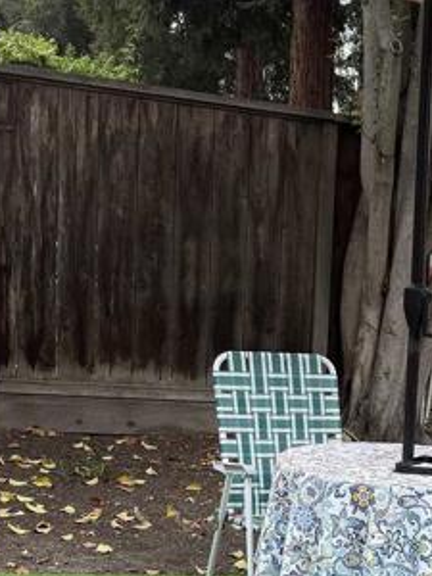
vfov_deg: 22.7
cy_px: 611
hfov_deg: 17.3
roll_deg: -6.3
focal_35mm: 82
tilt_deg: -16.2
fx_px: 1364
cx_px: 497
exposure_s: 1/223
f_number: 1.78
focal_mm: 6.76
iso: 200
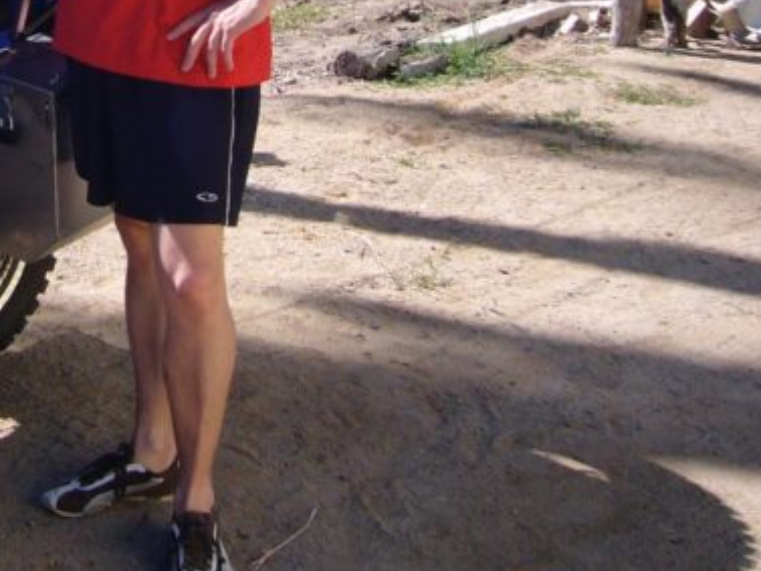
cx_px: -113
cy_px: -89
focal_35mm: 76
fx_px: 1671
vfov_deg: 18.5
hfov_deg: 23.7
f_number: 5.6
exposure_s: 1/200
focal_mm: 4.6
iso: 80
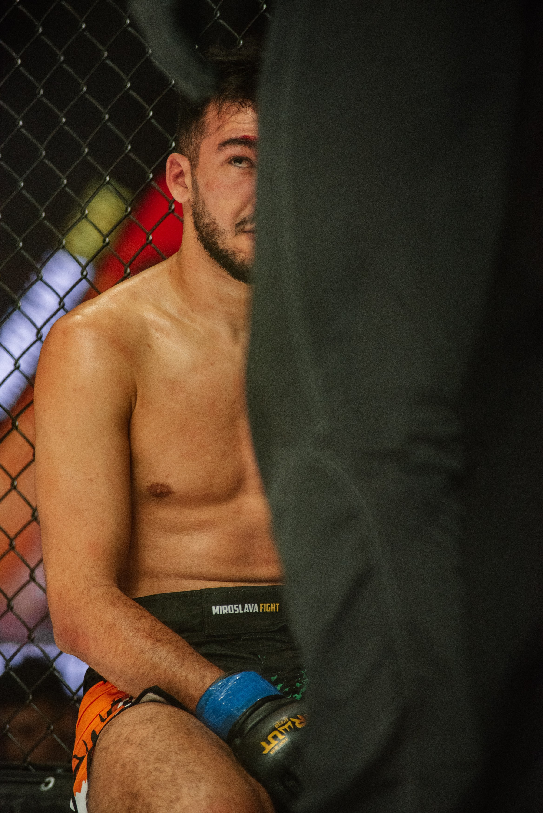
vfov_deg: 10.3
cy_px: 406
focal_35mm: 200
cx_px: 272
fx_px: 4521
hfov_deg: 6.9
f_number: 4
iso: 2000
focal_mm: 200
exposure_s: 1/1000
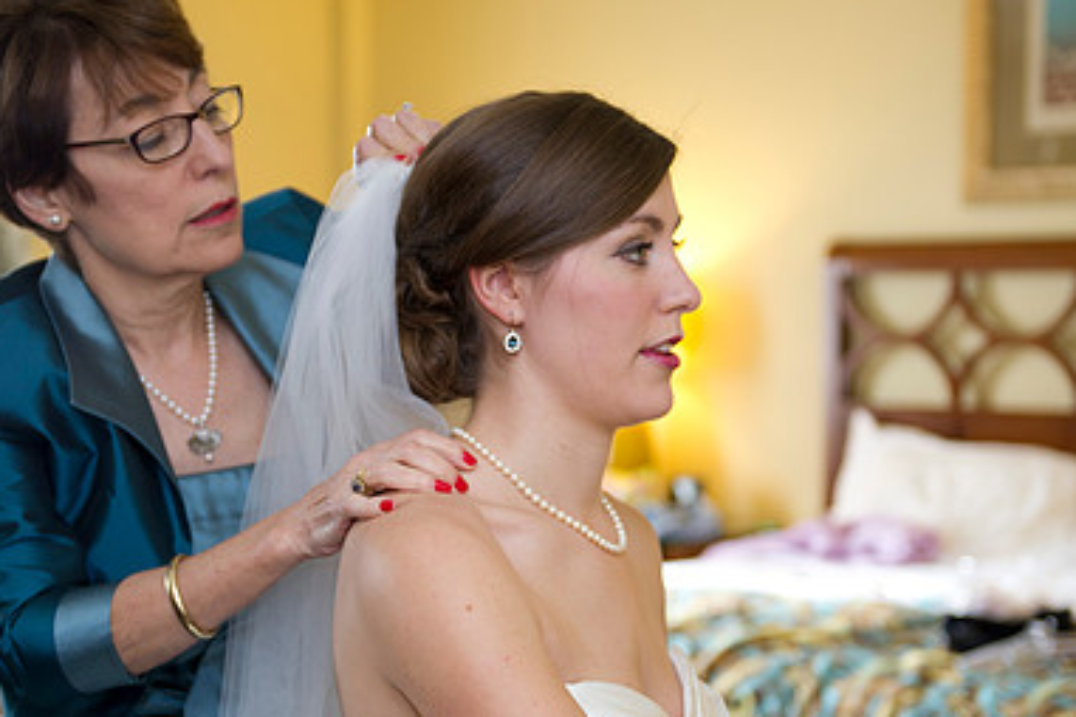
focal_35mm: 73
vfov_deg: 18.7
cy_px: 398
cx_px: 554
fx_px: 2182
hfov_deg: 27.7
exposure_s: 1/125
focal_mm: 48
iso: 640
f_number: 2.8
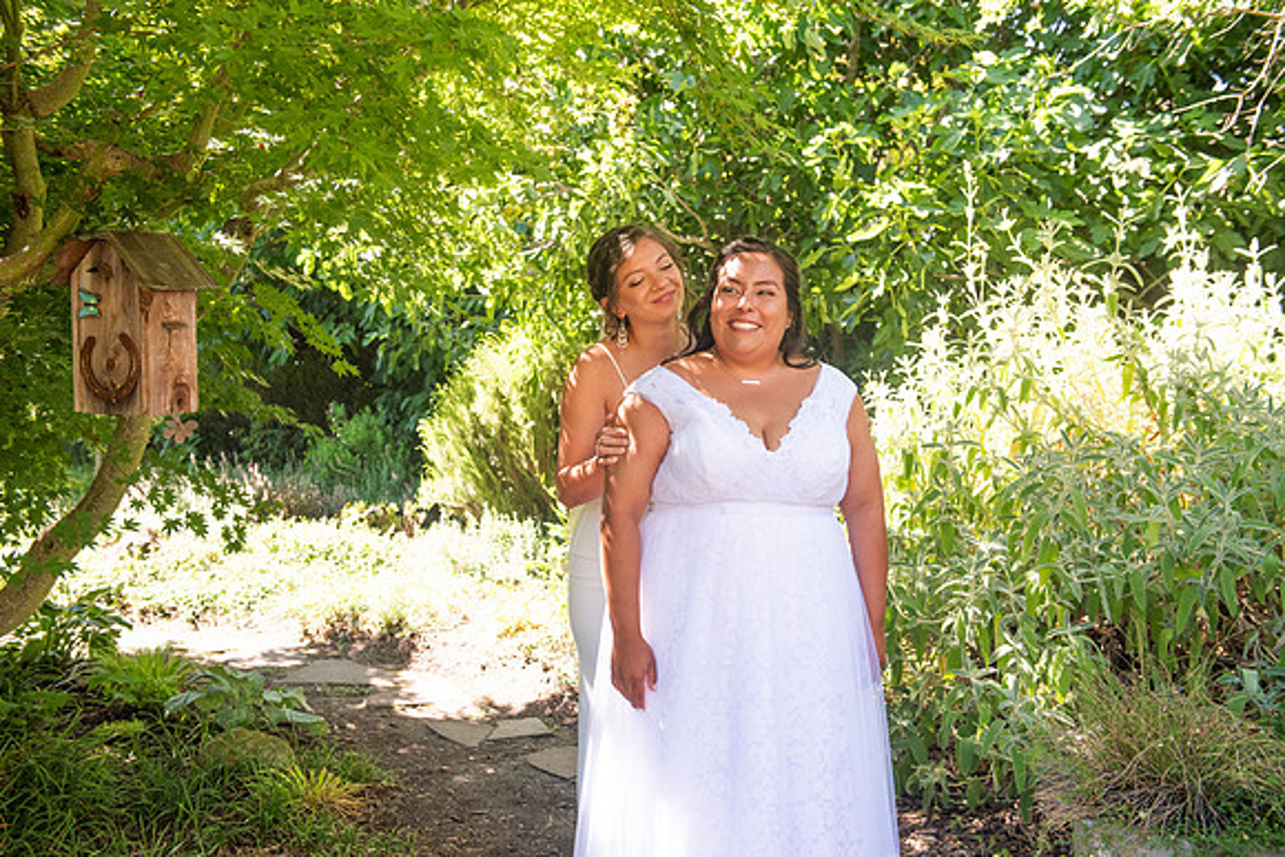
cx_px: 642
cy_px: 428
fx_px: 1357
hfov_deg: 50.7
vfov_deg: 35.1
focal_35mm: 38
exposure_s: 1/500
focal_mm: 38
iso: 640
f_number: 4
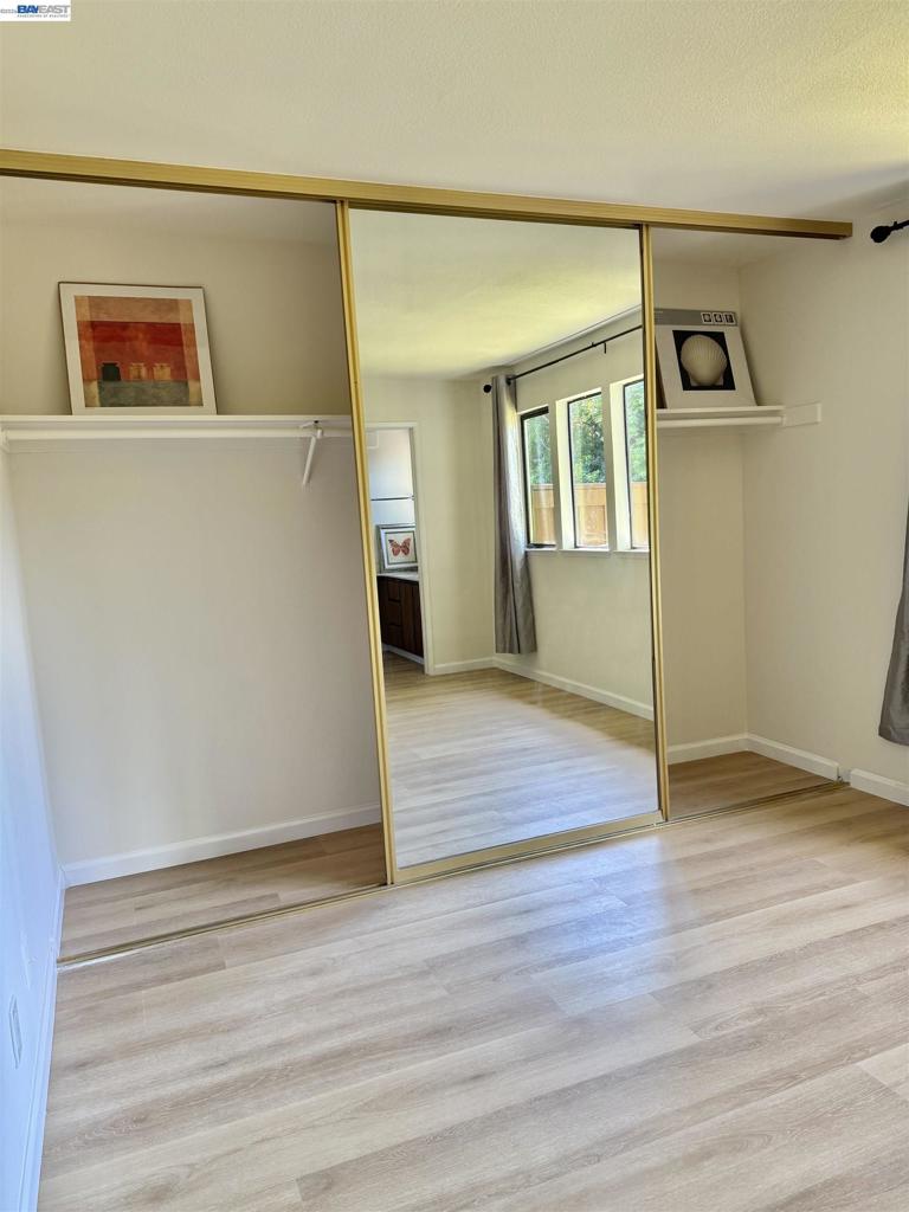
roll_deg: +3.4
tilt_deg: -6.6
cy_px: 606
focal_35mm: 24
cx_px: 454
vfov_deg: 71.6
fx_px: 840
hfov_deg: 56.8
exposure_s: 1/121
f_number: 1.78
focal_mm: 6.76
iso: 100
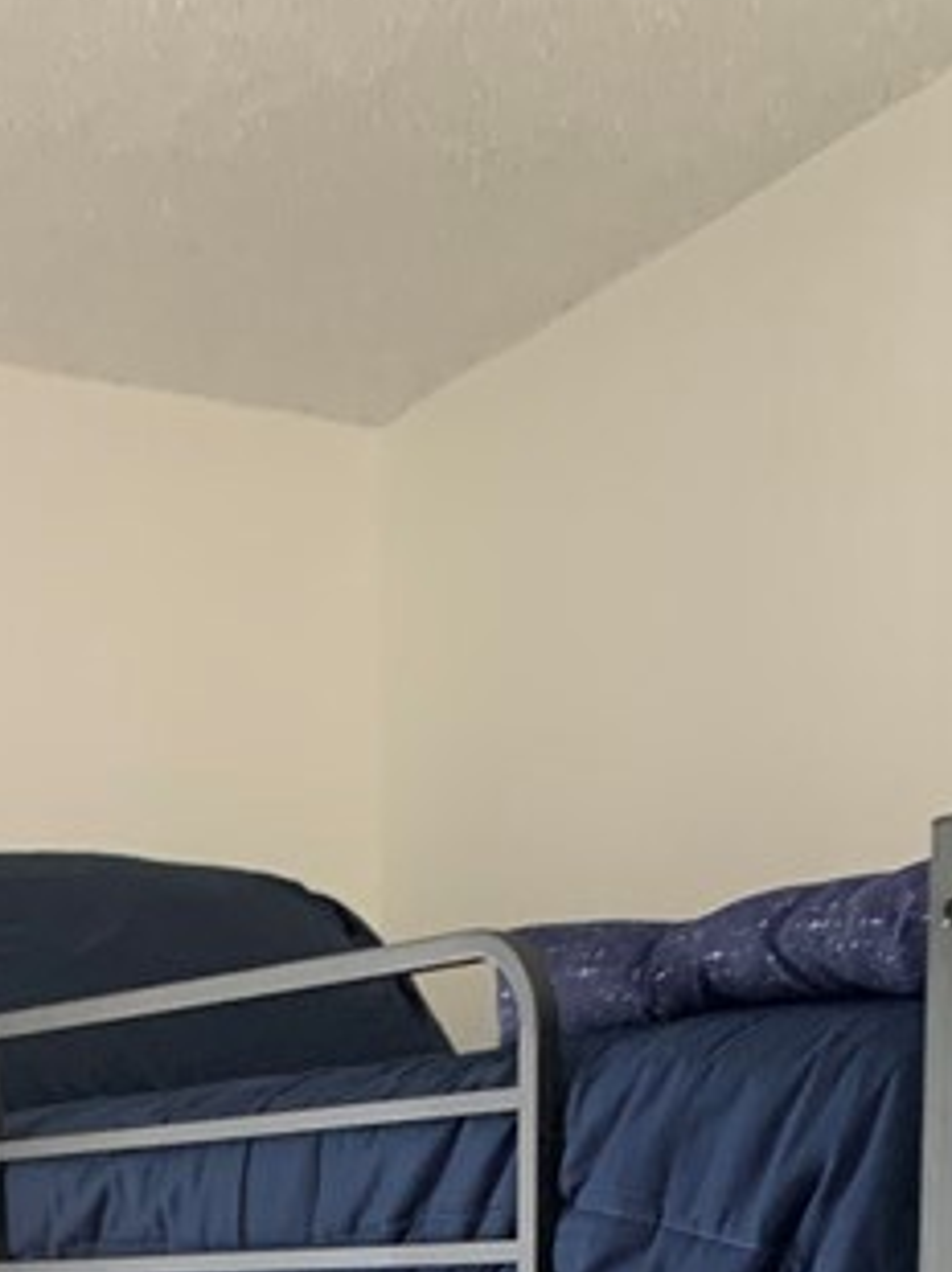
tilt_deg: -12.1
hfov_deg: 17.1
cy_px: 1970
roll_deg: -0.2
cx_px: 369
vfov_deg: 19.5
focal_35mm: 86
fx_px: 3158
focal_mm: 4.25
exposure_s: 1/60
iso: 160
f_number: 1.8
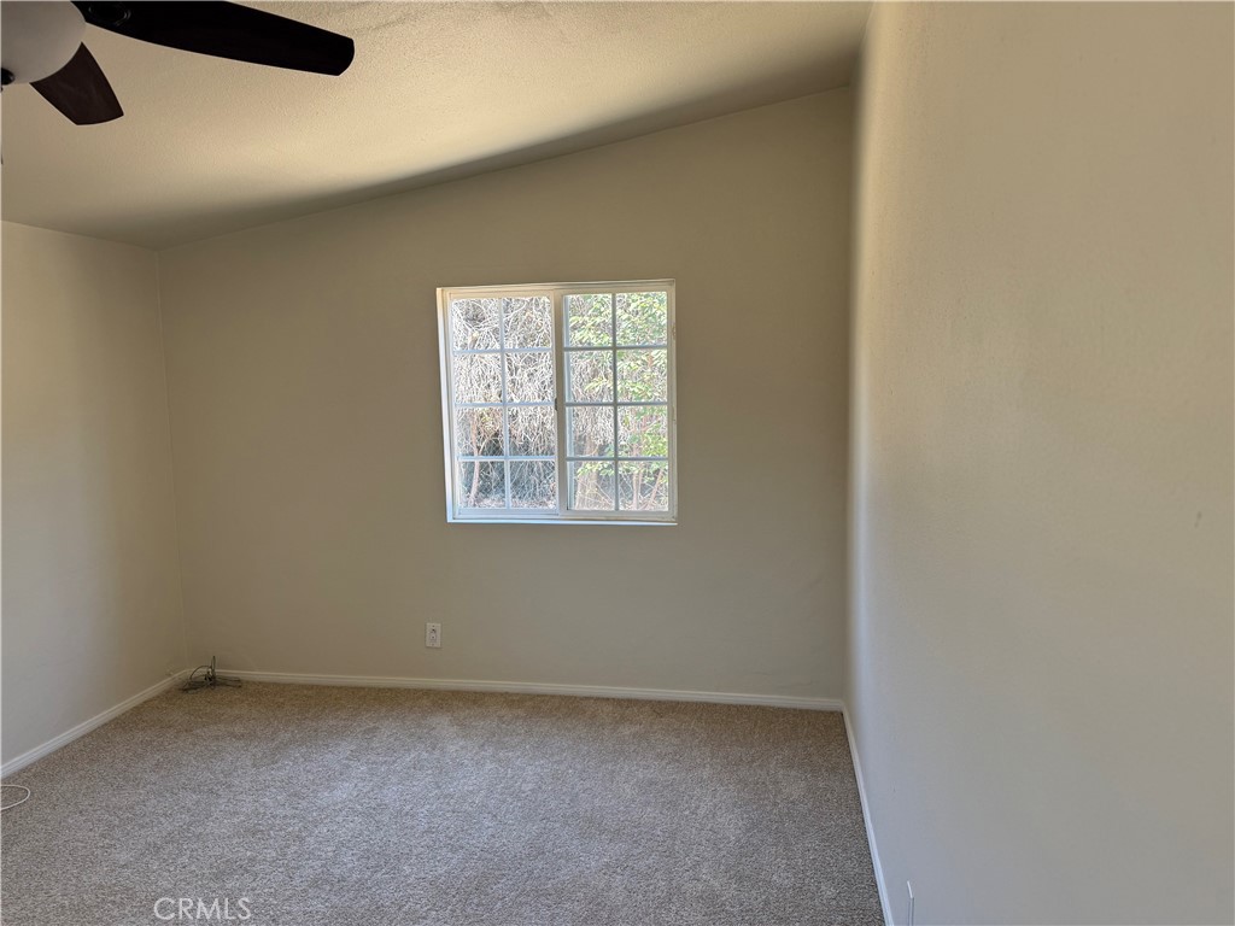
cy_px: 463
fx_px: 856
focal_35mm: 24
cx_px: 618
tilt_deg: -5.7
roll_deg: +1.3
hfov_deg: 71.6
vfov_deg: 56.8
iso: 100
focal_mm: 6.76
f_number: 1.78
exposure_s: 1/121
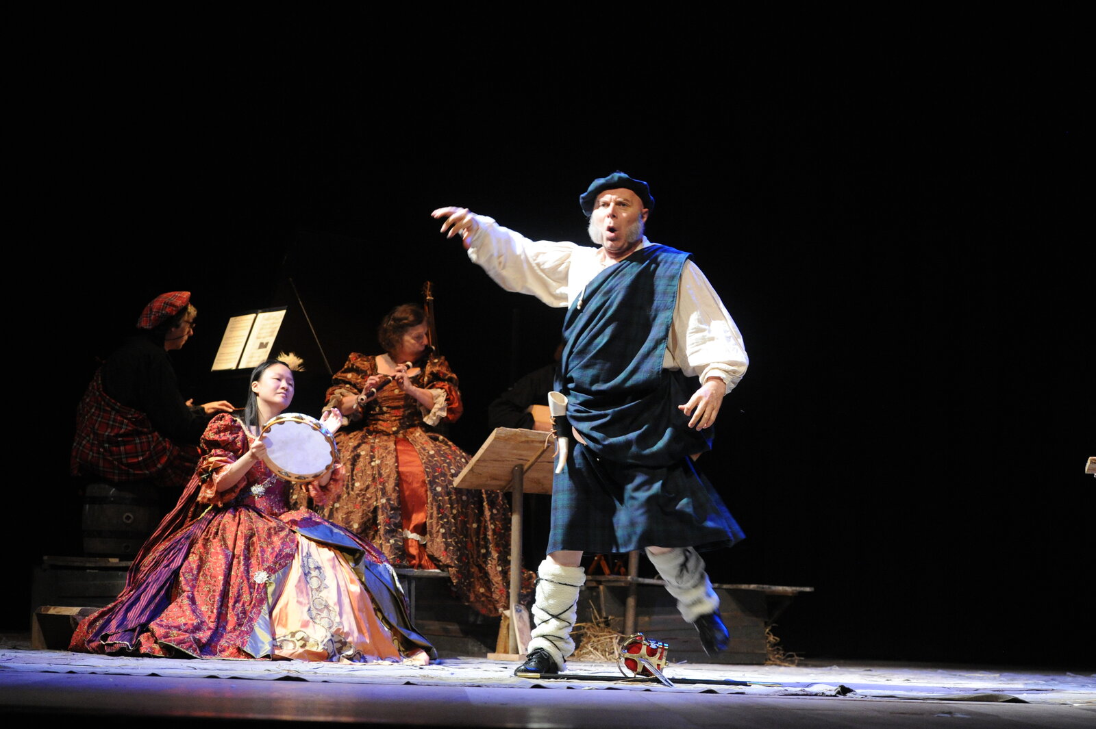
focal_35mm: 70
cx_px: 548
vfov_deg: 19.4
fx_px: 2130
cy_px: 364
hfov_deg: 28.9
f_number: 3.5
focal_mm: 70
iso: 6400
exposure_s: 1/100
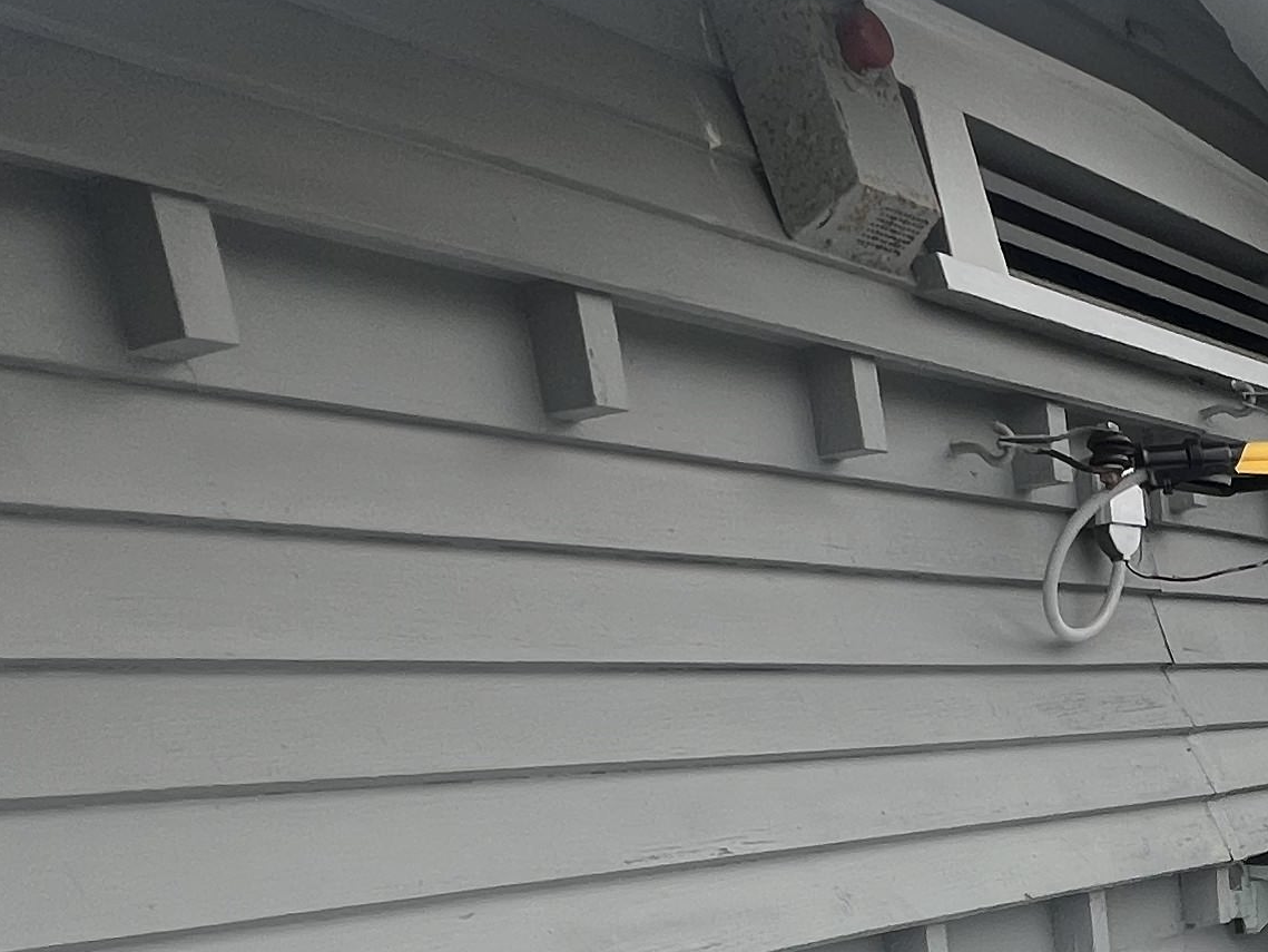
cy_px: 1193
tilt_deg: -14.7
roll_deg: +2.7
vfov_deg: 27.2
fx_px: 1686
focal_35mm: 46
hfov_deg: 35.2
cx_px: 1403
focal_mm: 1.57
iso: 32
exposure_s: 1/302
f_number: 1.8
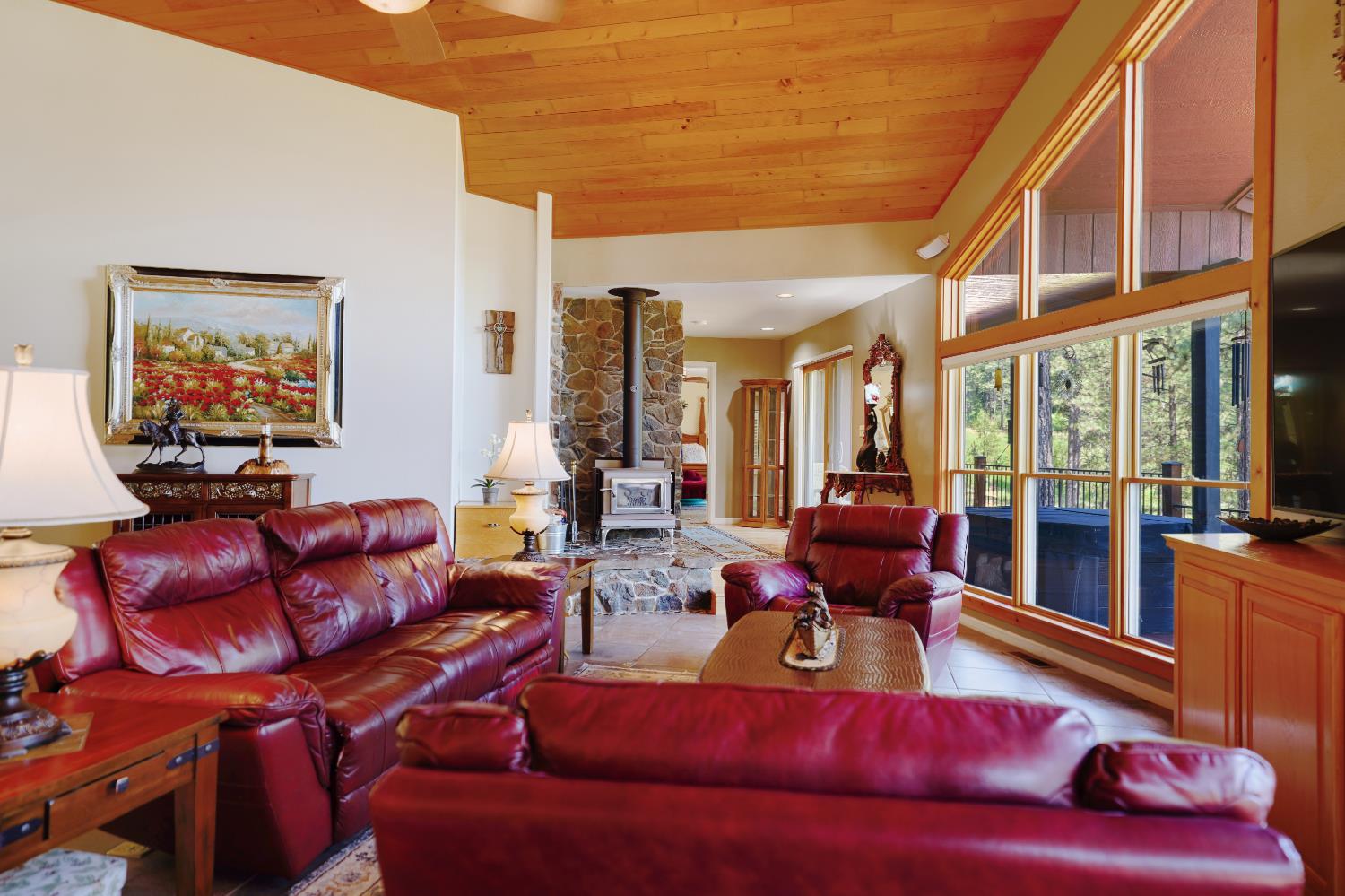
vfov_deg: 59.5
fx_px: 784
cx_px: 672
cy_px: 448
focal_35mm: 21
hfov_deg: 81.2
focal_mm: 21
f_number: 3.5
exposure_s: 1/30
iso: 200
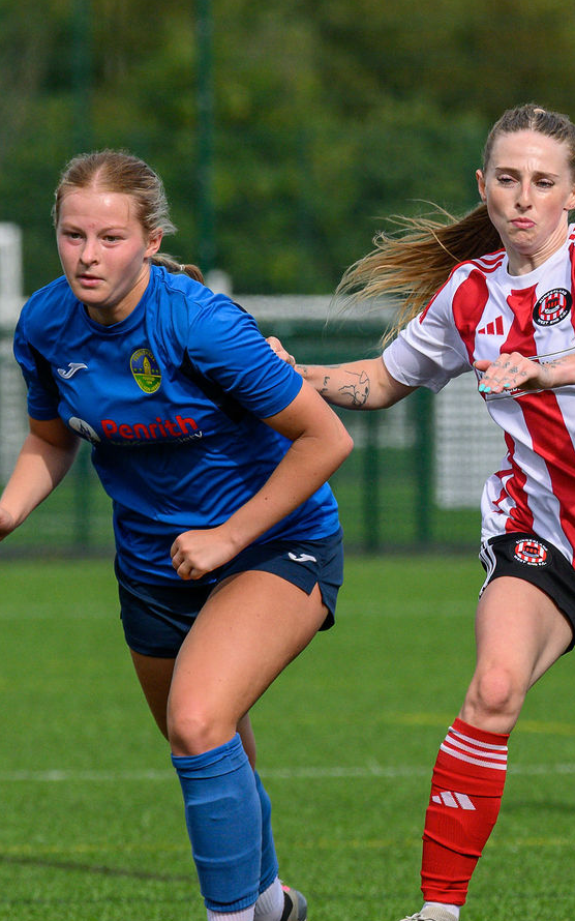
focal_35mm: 789
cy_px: 281
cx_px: 244
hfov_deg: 1.7
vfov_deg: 2.7
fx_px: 19789
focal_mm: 220
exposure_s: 1/1600
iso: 320
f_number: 5
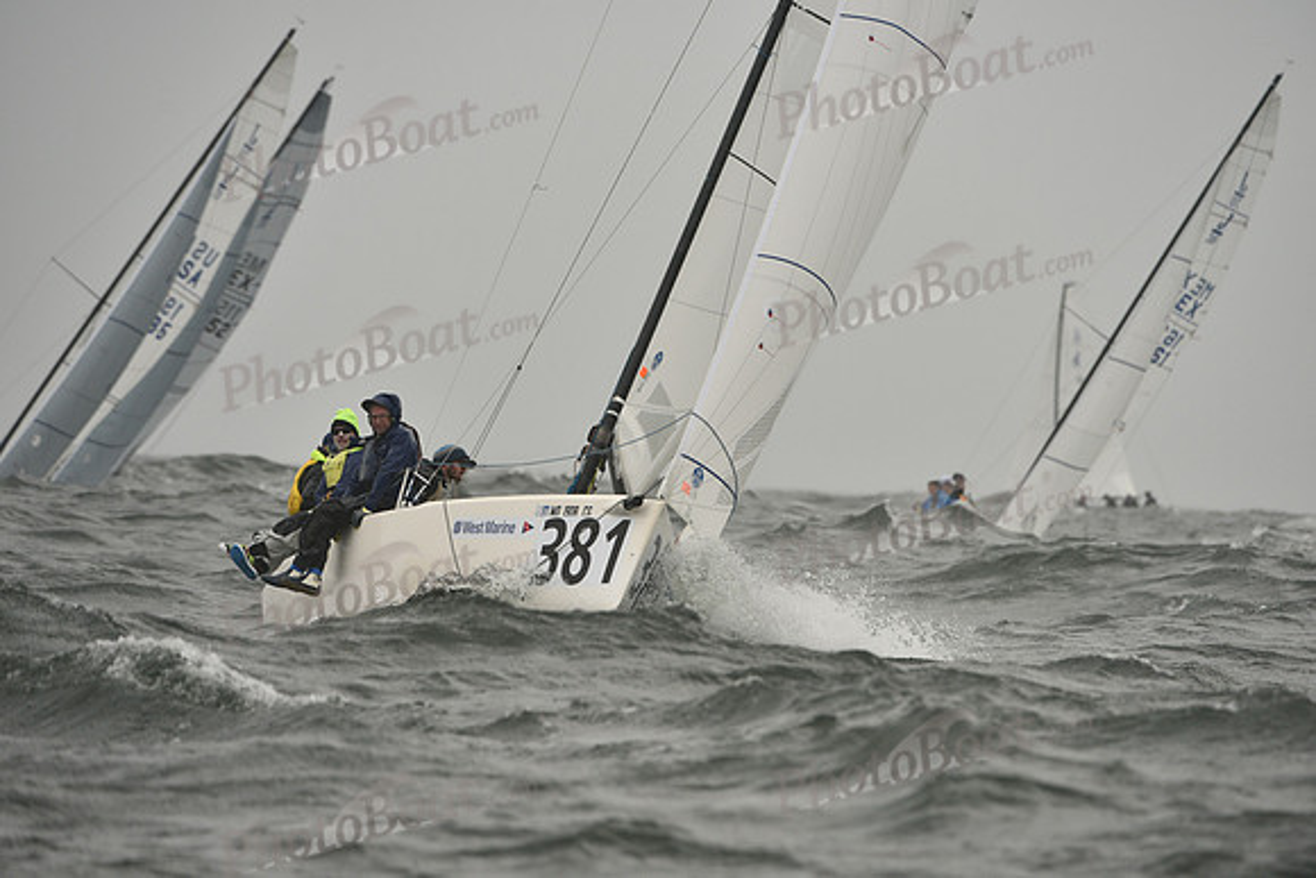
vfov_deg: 3.6
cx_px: 658
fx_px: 13894
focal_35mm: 380
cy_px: 439
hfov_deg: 5.4
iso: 400
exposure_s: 1/1000
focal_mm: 380
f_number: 6.3
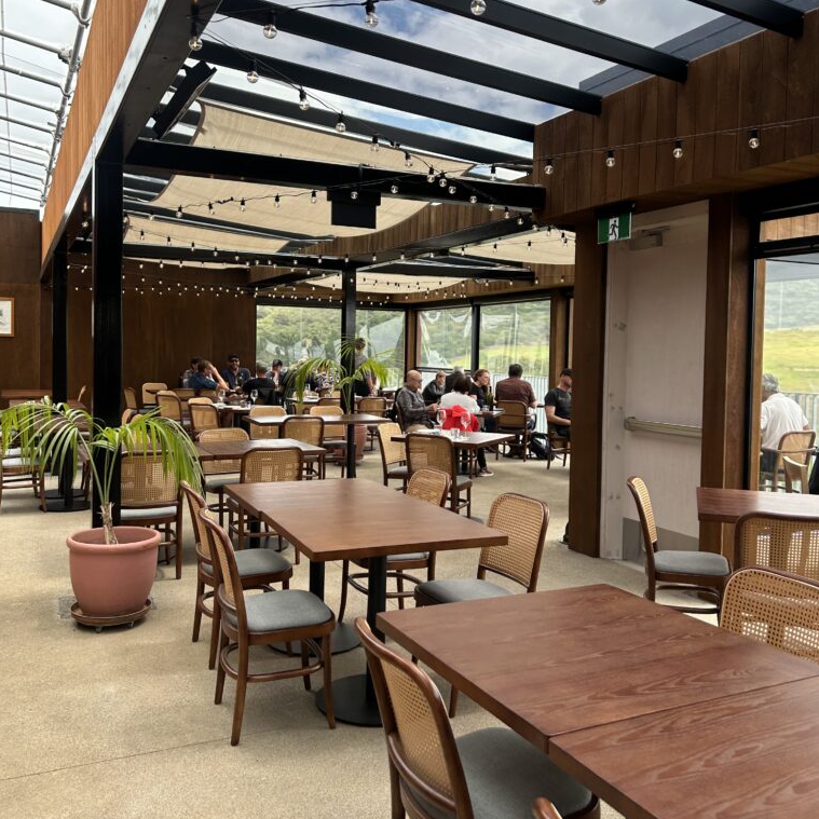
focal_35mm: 31
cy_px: 369
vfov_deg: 52.4
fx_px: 830
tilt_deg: -3.8
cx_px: 411
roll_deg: -2.4
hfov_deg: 52.5
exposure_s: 1/887
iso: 50
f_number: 1.5
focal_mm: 5.7
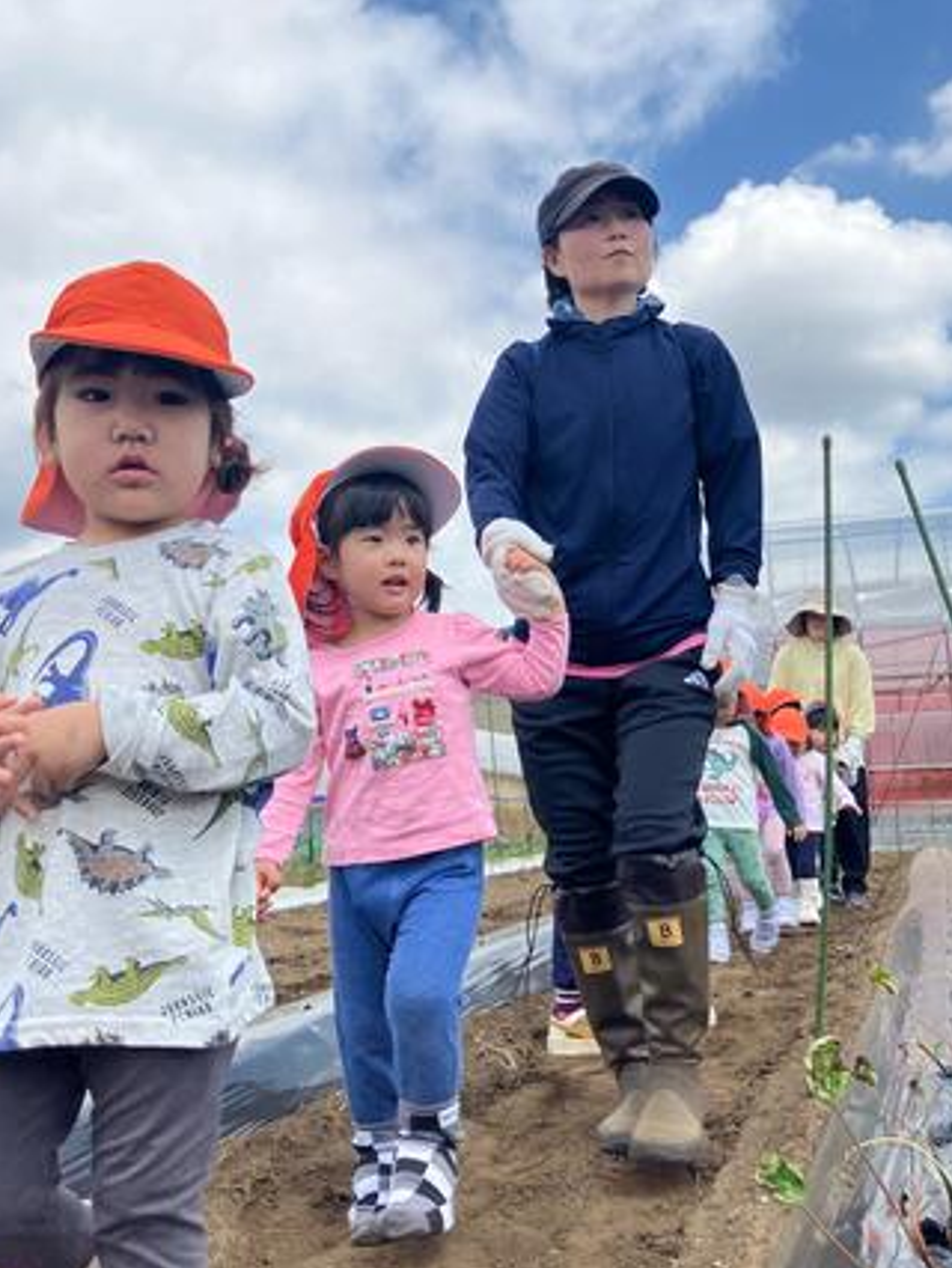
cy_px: 597
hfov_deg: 40.7
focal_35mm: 35
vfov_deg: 52.6
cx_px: 518
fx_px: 1282
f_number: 1.8
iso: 32
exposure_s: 1/2315
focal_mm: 3.99
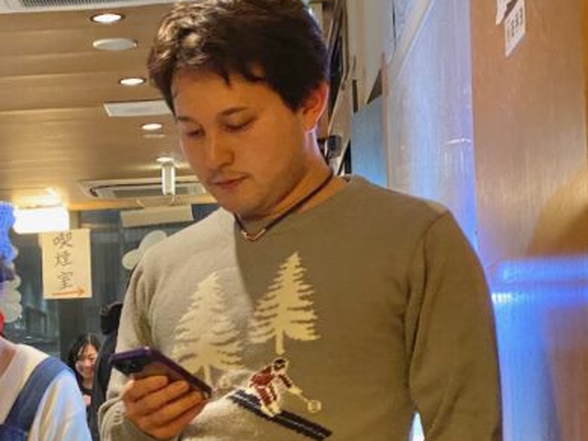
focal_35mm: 107
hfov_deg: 18.2
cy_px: 382
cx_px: 97
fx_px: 1818
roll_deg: +2.4
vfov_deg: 13.7
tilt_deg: +0.2
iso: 640
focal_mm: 6
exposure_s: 1/25
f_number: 2
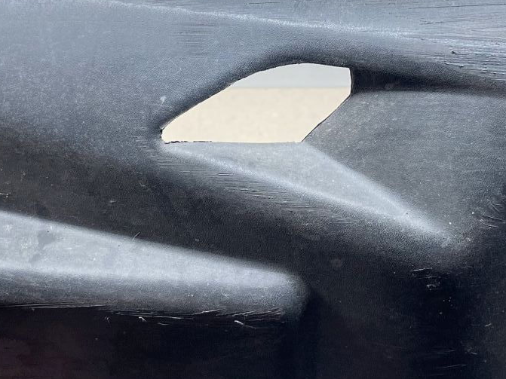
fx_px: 906
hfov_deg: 31.2
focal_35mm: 62
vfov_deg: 23.1
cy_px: 44
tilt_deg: -53.0
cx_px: 281
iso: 100
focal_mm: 4.2
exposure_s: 1/100
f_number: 1.6
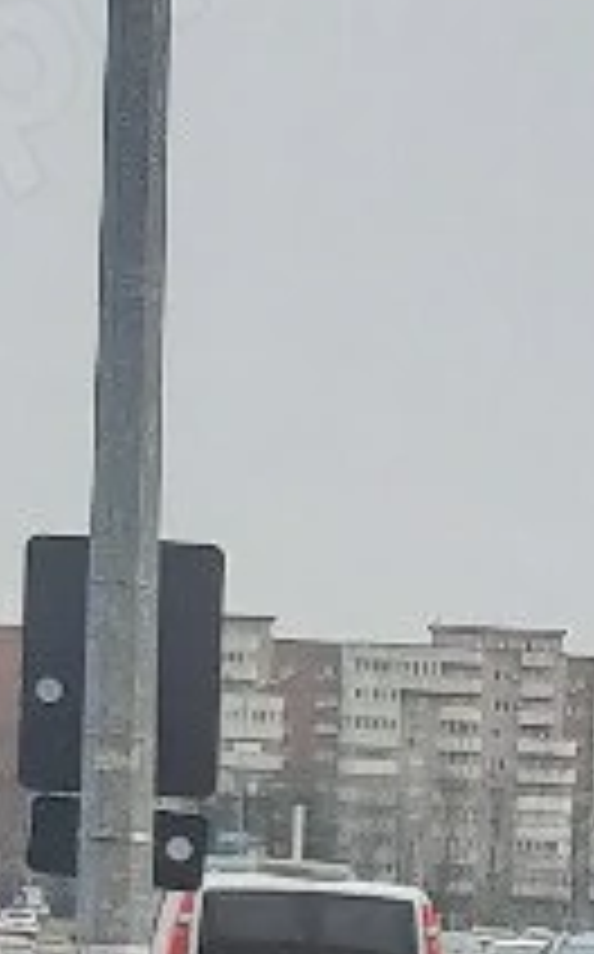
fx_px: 4337
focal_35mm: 167
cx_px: 716
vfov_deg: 12.3
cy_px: 1127
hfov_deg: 7.8
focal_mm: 4.6
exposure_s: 1/200
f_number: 2
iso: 20
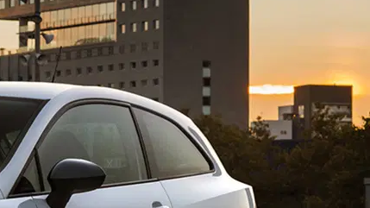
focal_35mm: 249
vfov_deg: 4.9
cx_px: -68
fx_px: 2442
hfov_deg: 8.6
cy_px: 120
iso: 125
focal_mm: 85
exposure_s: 1/1.25
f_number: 14
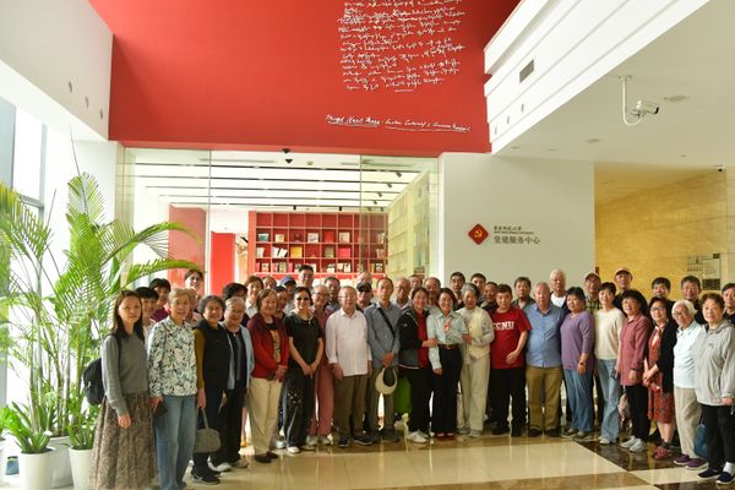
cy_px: 244
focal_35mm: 32
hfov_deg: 58.1
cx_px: 452
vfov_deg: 41.1
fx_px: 653
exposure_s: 1/125
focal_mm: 24
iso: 1250
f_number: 4.5
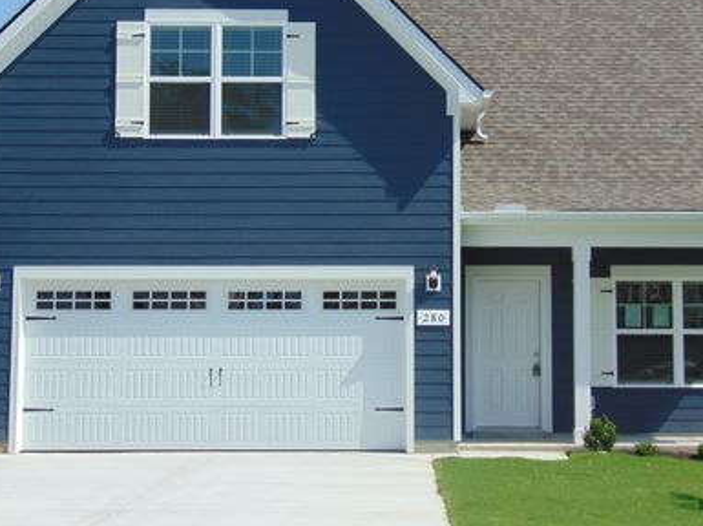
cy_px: 198
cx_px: 414
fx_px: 1583
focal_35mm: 78
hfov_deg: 25.0
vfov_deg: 18.8
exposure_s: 1/1000
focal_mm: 10.8
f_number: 3.6
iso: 80
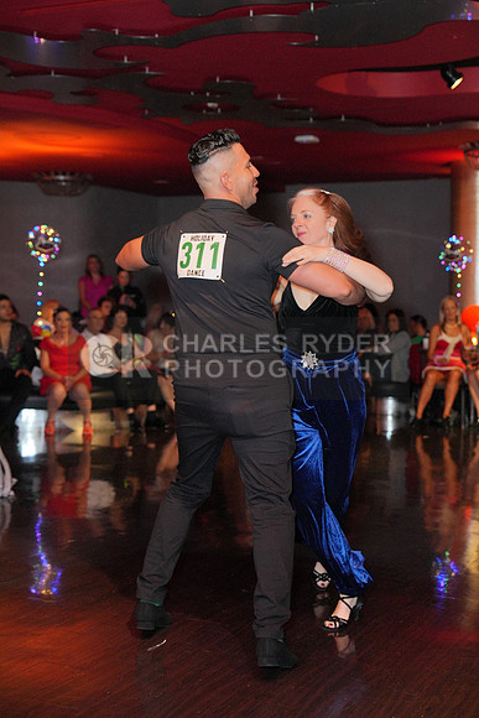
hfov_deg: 24.2
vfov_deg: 35.6
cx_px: 240
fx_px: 1117
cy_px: 359
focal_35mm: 56
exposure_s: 1/200
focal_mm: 56
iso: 4000
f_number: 4
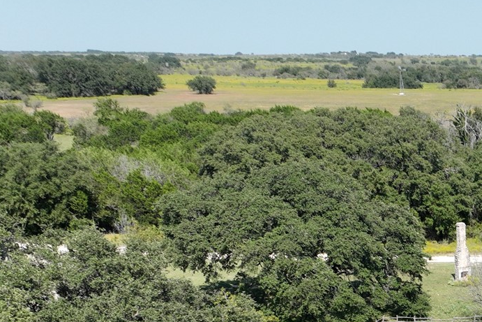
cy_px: 520
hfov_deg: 24.1
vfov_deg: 16.4
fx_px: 991
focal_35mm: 74
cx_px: 621
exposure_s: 1/1250
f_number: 2.8
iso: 100
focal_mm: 12.29
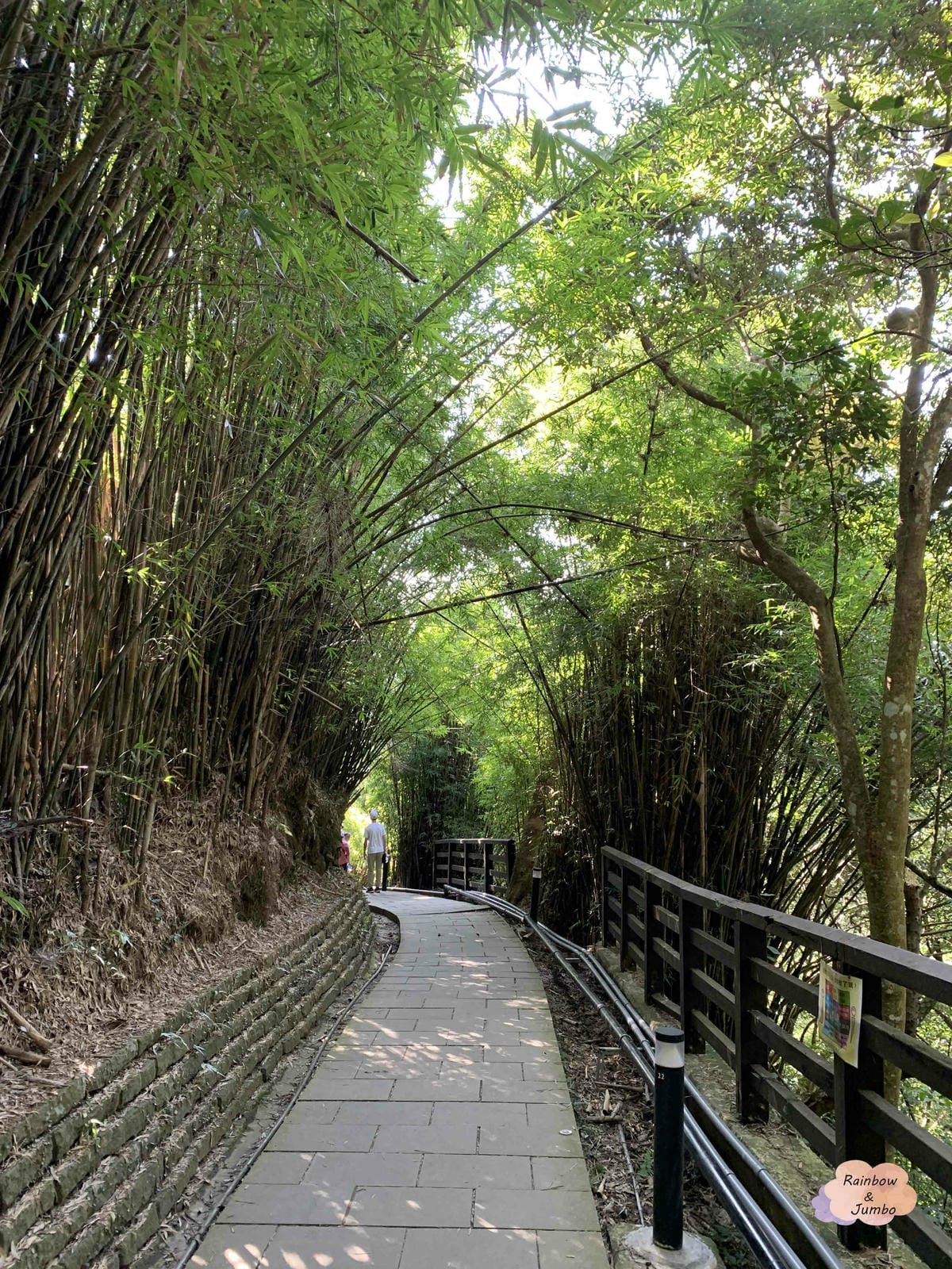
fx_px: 953
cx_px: 476
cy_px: 634
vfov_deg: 67.3
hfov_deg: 53.1
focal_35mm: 26
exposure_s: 1/60
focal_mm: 4.25
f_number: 1.8
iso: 125
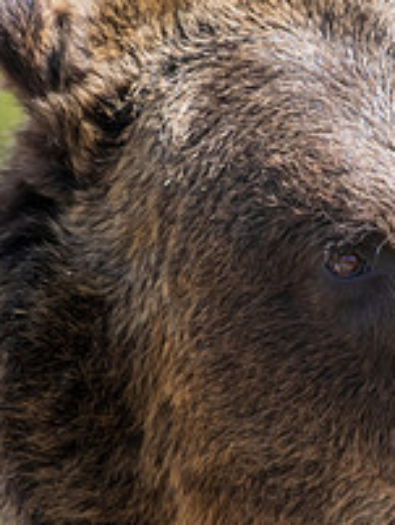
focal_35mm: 1616
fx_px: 24561
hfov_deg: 0.9
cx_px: 525
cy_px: 316
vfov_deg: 1.2
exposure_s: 1/1000
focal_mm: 500
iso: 720
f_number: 5.6
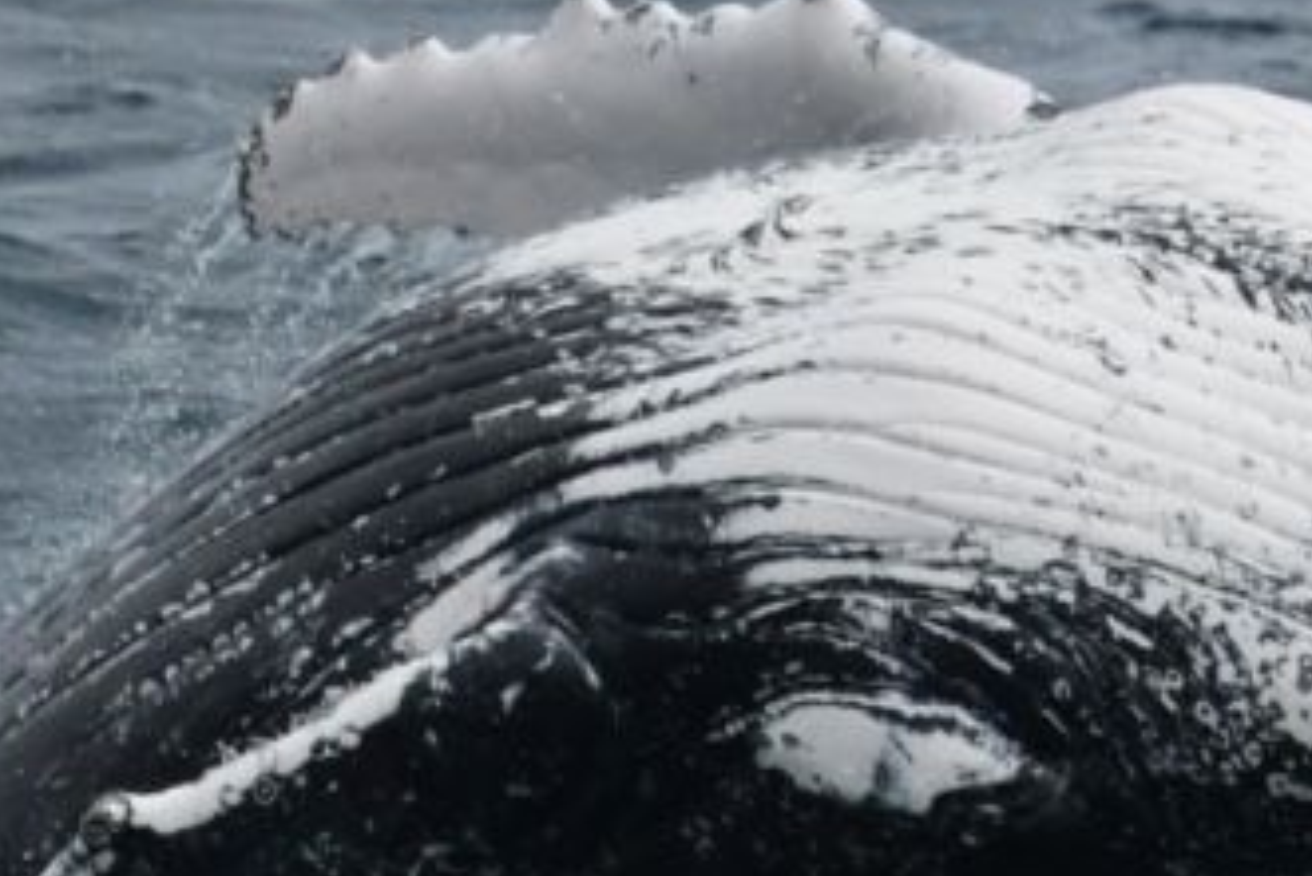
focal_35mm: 1449
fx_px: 52828
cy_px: 620
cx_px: 912
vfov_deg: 1.0
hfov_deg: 1.4
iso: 1600
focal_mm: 600
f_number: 6.3
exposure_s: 1/8000
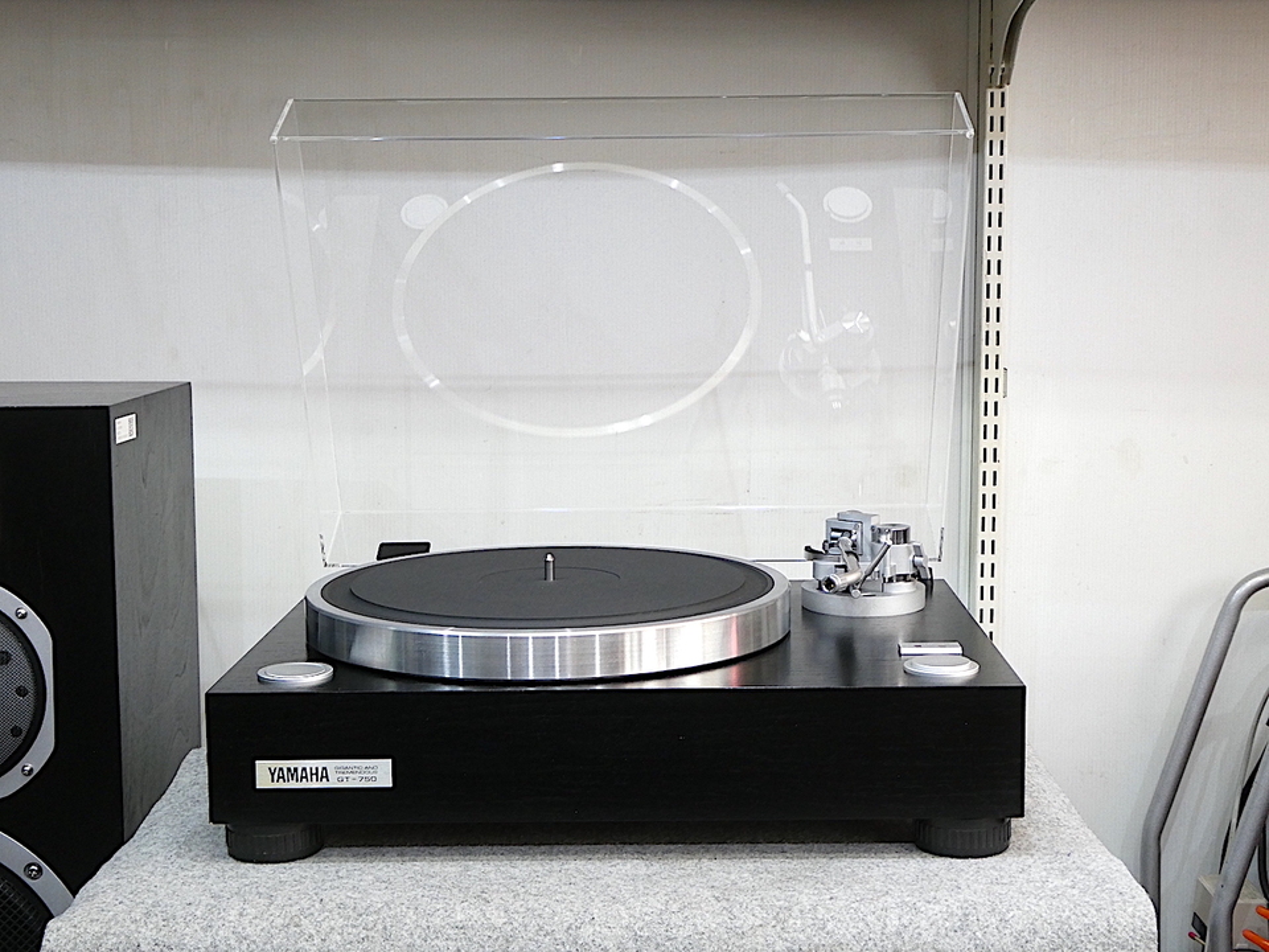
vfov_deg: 29.1
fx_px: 1833
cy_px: 476
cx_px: 634
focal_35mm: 50
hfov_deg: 38.2
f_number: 4.1
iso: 200
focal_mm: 9
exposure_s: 1/25
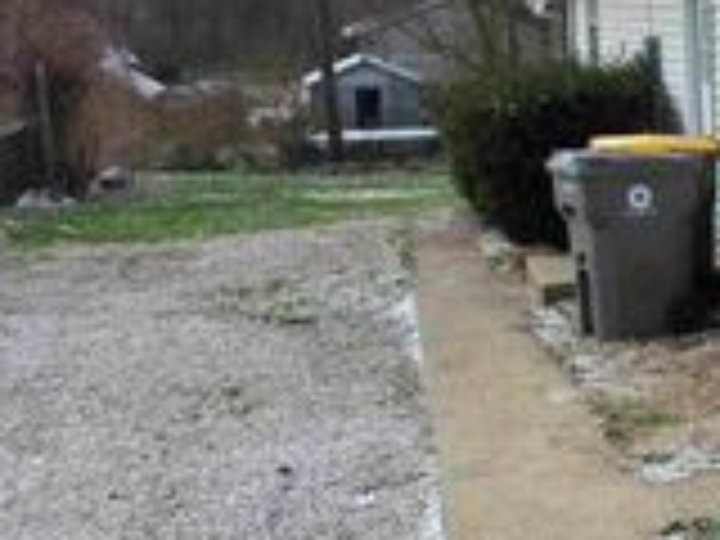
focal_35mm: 72
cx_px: 1040
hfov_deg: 22.7
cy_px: 250
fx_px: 1498
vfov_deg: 20.4
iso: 80
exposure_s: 1/3381
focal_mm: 6.3
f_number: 1.7
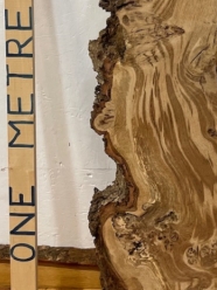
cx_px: 285
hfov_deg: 16.6
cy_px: -26
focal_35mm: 84
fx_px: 702
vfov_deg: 22.1
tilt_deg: -19.9
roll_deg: -2.1
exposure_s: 1/100
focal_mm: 4.2
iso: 100
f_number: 1.6
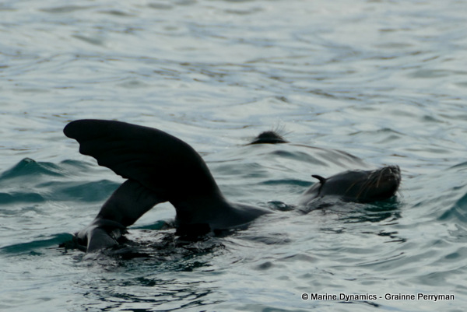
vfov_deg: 4.0
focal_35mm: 346
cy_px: 156
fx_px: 4491
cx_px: 234
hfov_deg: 6.0
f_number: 4
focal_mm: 126.36
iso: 125
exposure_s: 1/400
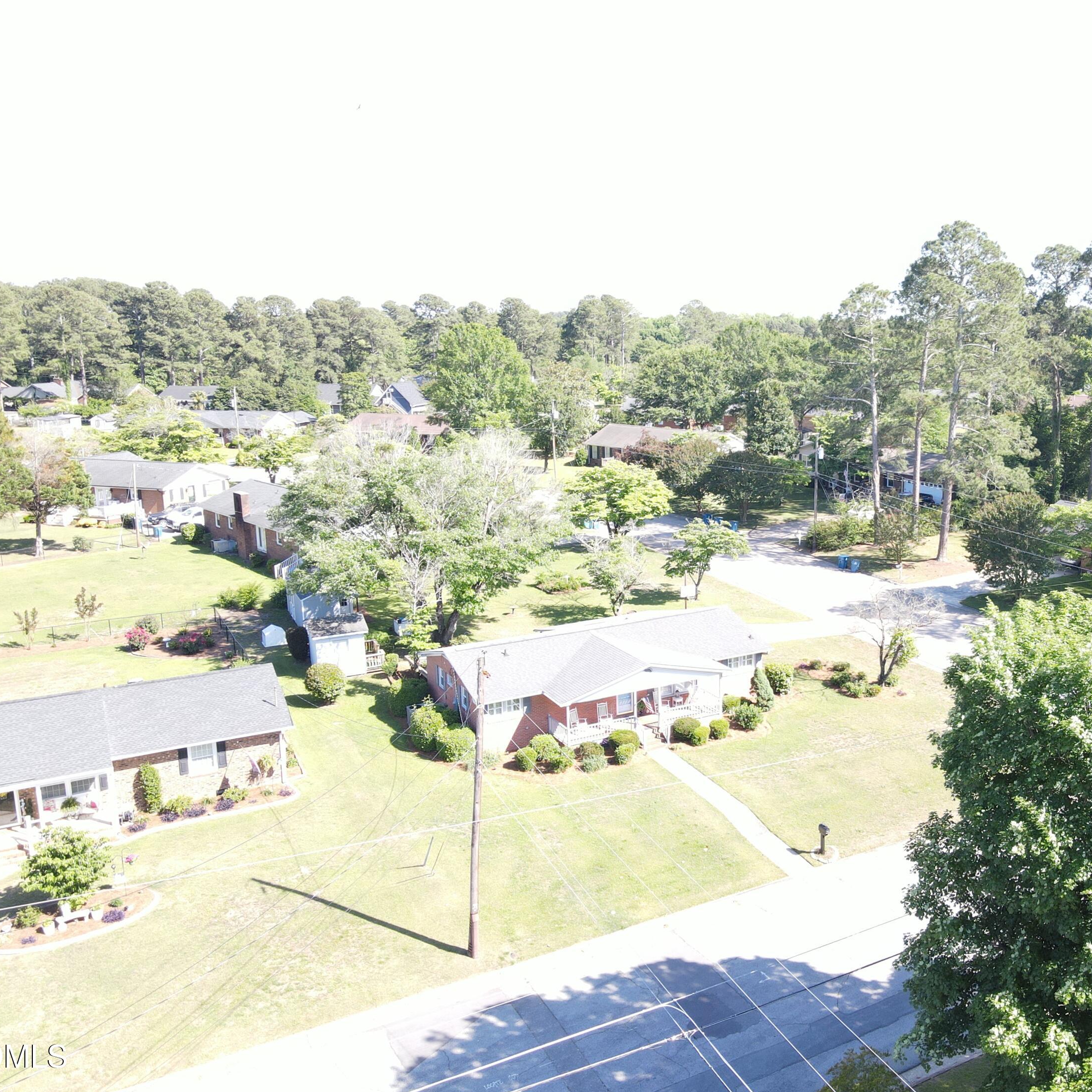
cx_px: 725
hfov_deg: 54.5
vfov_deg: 55.6
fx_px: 1035
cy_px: 548
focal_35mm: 29
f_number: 2.8
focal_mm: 4.5
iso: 100
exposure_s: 1/100
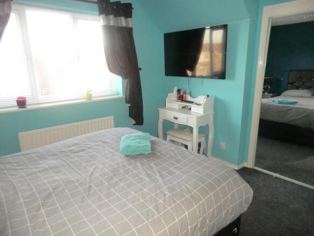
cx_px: 157
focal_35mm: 24
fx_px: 218
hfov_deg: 71.6
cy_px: 118
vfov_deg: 56.8
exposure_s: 1/60
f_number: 3.2
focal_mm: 4.3
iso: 400
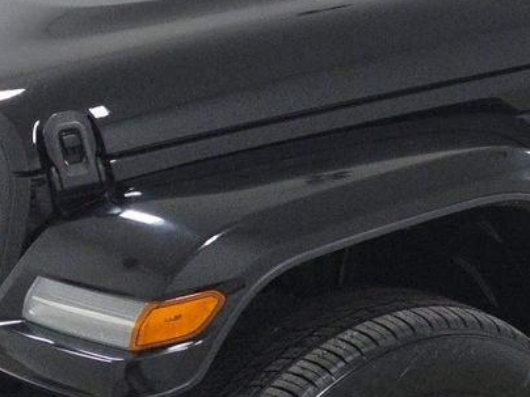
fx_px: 1393
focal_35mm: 91
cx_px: 533
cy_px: 202
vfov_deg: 16.2
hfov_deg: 20.8
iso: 283
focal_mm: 6.5
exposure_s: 1/100
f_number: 1.4
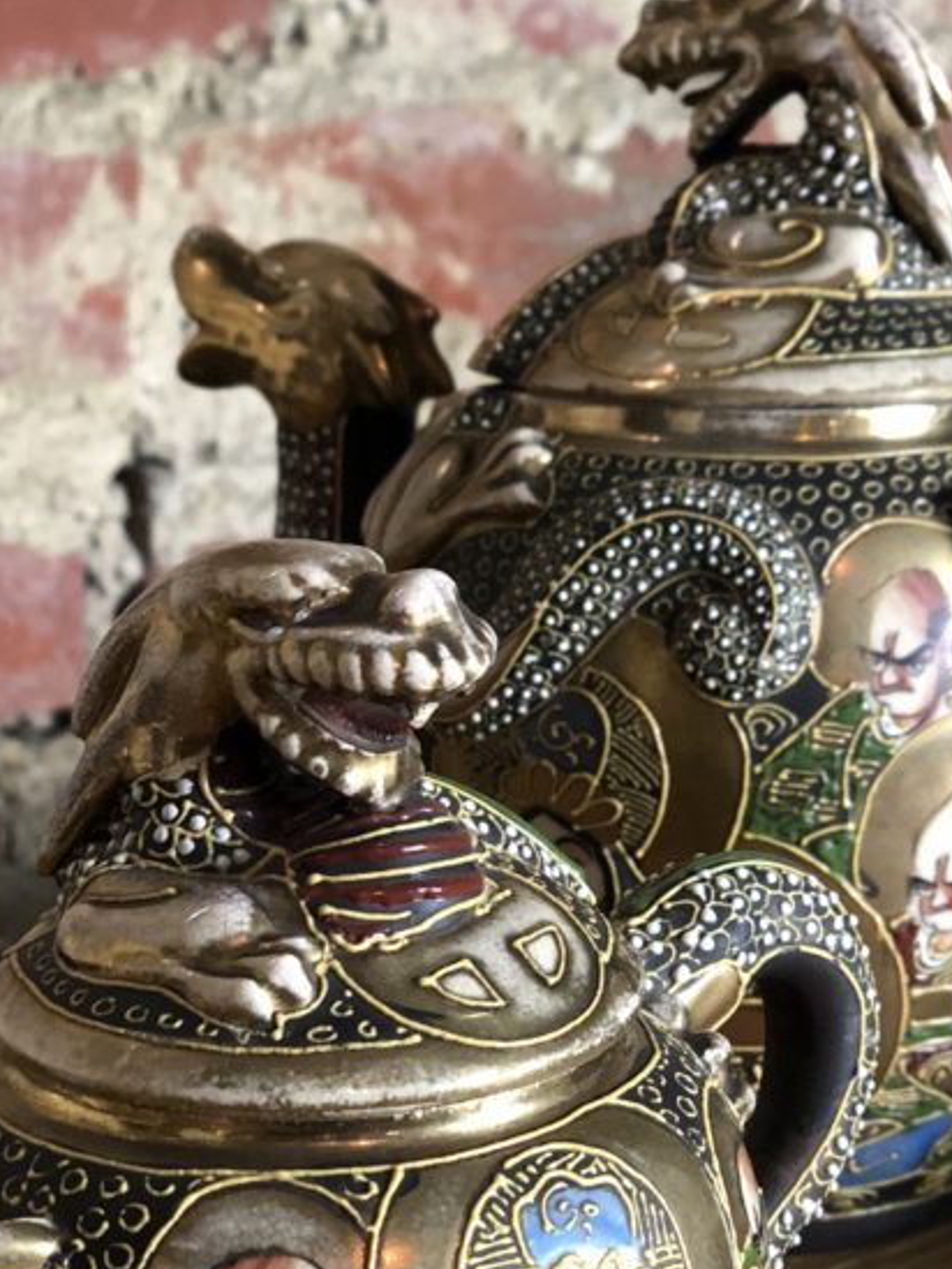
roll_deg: +0.9
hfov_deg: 15.2
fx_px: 3556
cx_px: 571
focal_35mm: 97
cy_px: 922
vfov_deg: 20.1
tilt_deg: -16.4
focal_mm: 6
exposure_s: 1/17
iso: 160
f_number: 2.4
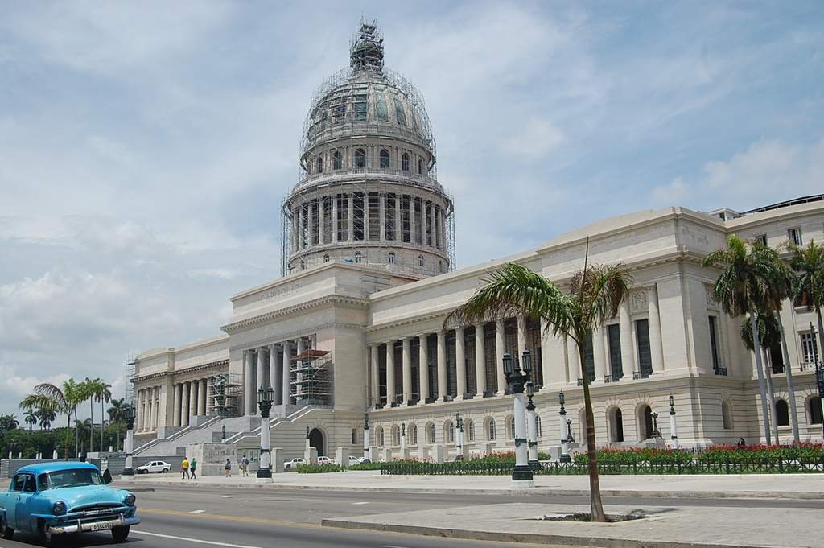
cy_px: 274
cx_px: 412
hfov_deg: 55.1
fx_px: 789
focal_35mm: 34
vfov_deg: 38.3
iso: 200
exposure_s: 1/400
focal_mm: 23
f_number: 10
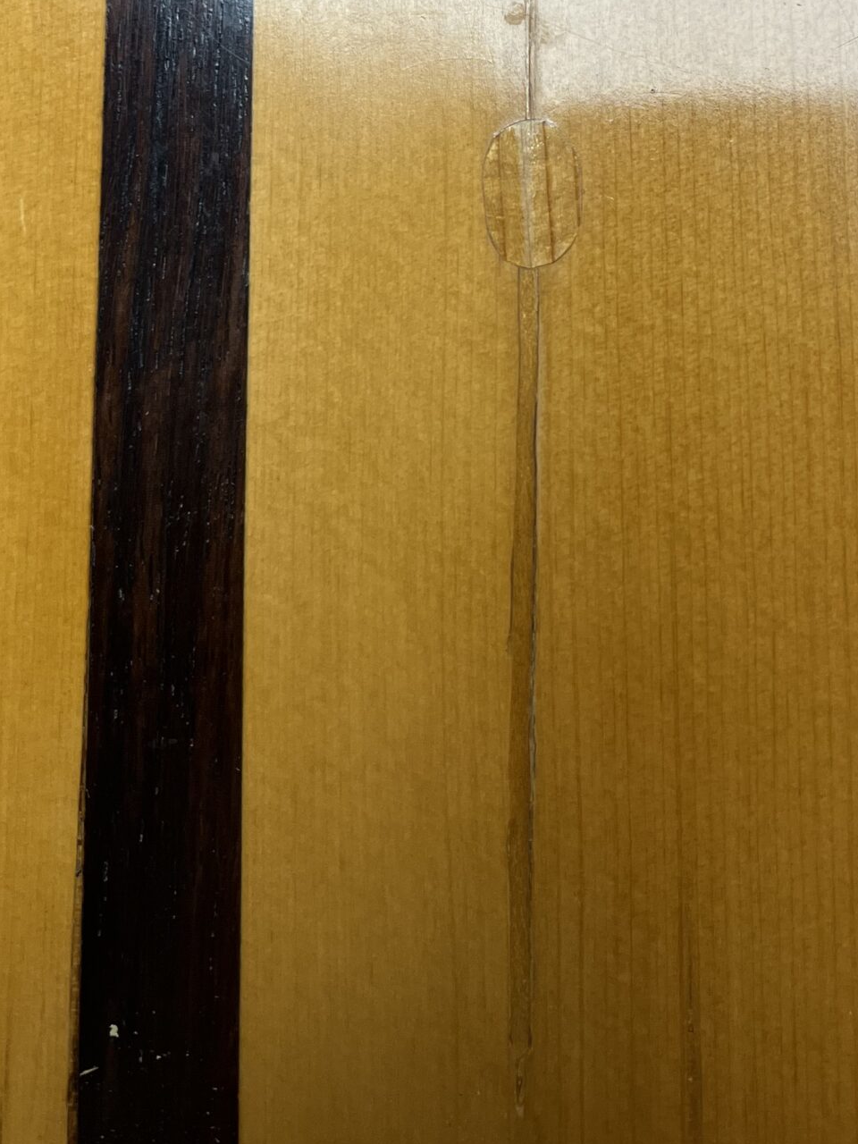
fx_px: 1719
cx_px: 585
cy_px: 111
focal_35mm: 52
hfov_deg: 27.8
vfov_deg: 34.7
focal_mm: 5.1
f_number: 1.6
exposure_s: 1/100
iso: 80
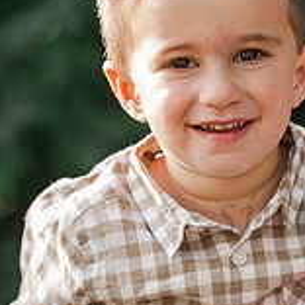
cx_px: 438
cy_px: 212
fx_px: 3658
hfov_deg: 4.7
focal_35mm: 367
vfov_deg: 4.8
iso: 320
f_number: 4
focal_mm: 116
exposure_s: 1/250
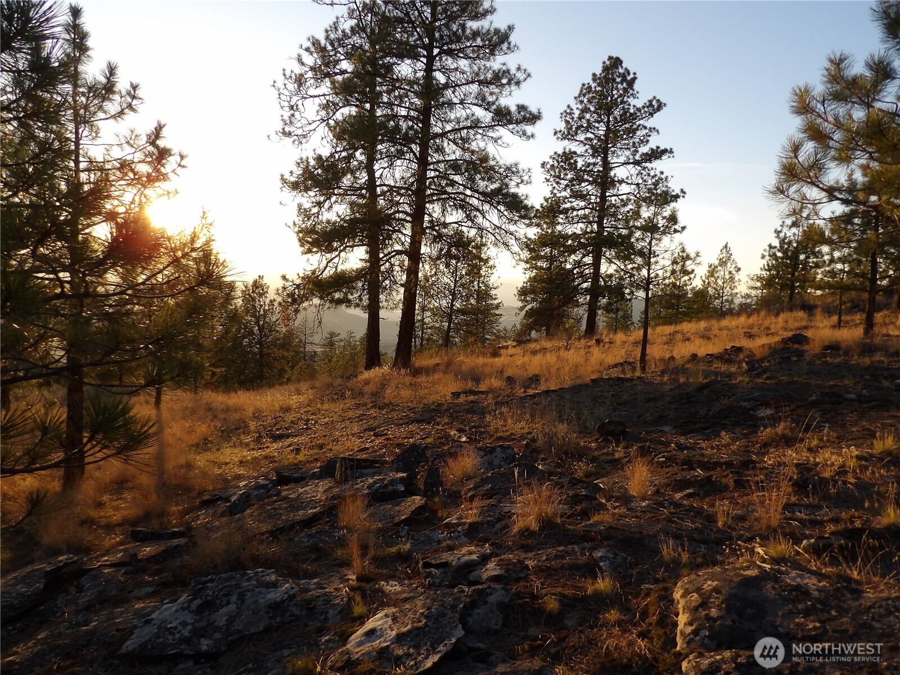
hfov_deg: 71.6
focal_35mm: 24
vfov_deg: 56.8
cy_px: 338
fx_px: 624
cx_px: 450
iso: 100
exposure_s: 1/413
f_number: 3.2
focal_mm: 4.3
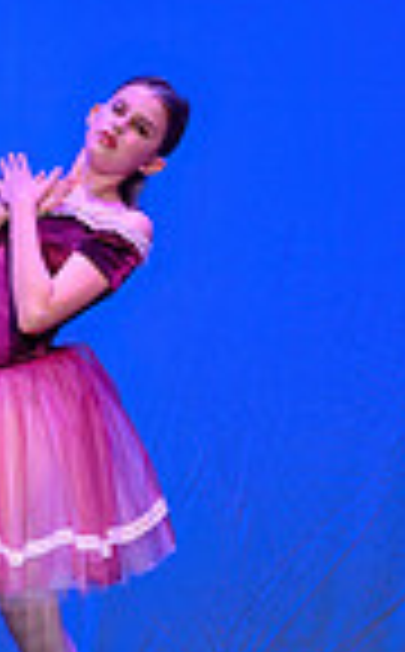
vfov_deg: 3.5
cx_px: -389
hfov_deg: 2.2
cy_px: 207
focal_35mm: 602
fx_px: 10685
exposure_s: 1/400
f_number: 3.2
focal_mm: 135
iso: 1250
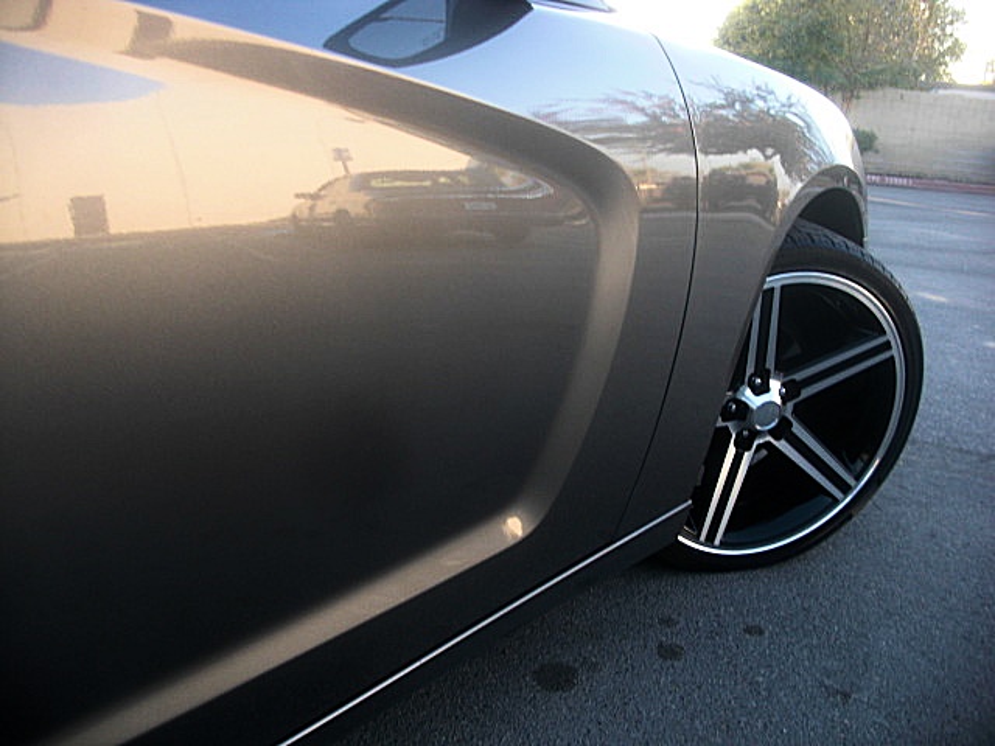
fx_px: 1035
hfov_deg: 51.4
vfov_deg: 39.7
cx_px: 498
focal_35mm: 36
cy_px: 373
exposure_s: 1/60
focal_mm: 6.3
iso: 50
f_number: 2.8
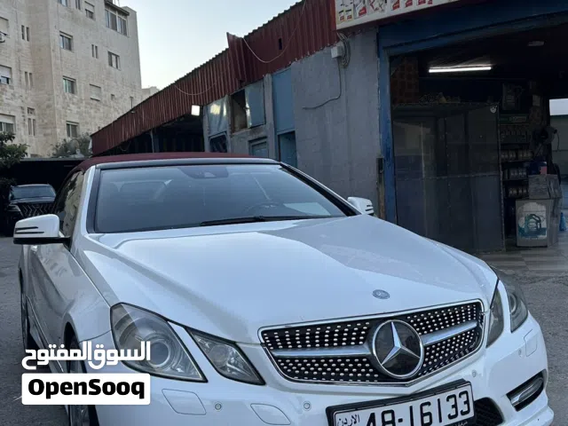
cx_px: 284
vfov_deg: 56.8
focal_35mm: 24
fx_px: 394
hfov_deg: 71.6
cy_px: 213
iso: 80
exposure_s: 1/734
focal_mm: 6.86
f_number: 1.78
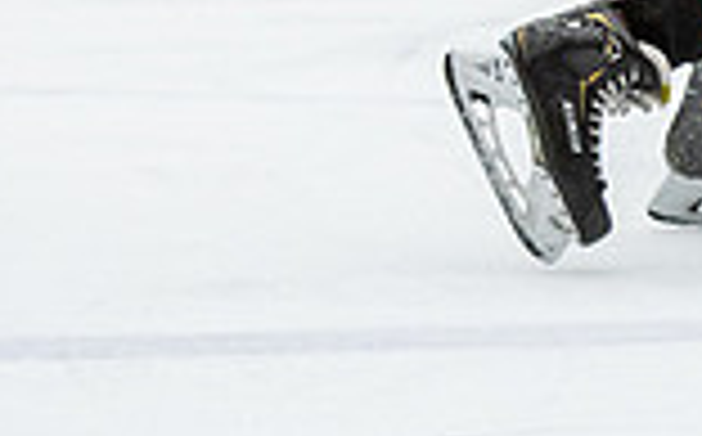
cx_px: 1028
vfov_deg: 1.4
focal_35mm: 920
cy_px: -471
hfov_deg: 2.3
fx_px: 17576
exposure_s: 1/640
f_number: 2.8
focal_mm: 110
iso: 1100
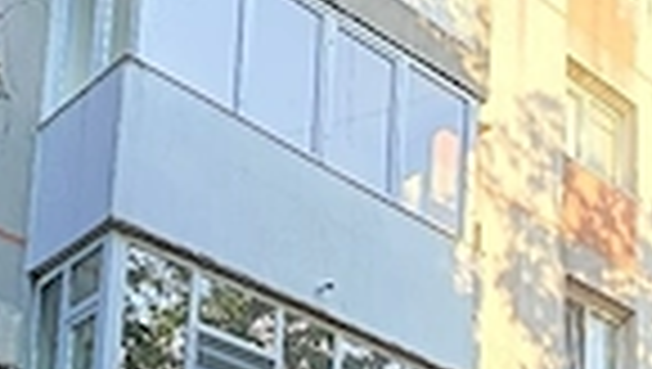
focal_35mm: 72
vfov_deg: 14.6
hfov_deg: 29.3
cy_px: 675
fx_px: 1246
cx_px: 364
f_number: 1.75
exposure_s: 1/172
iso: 100
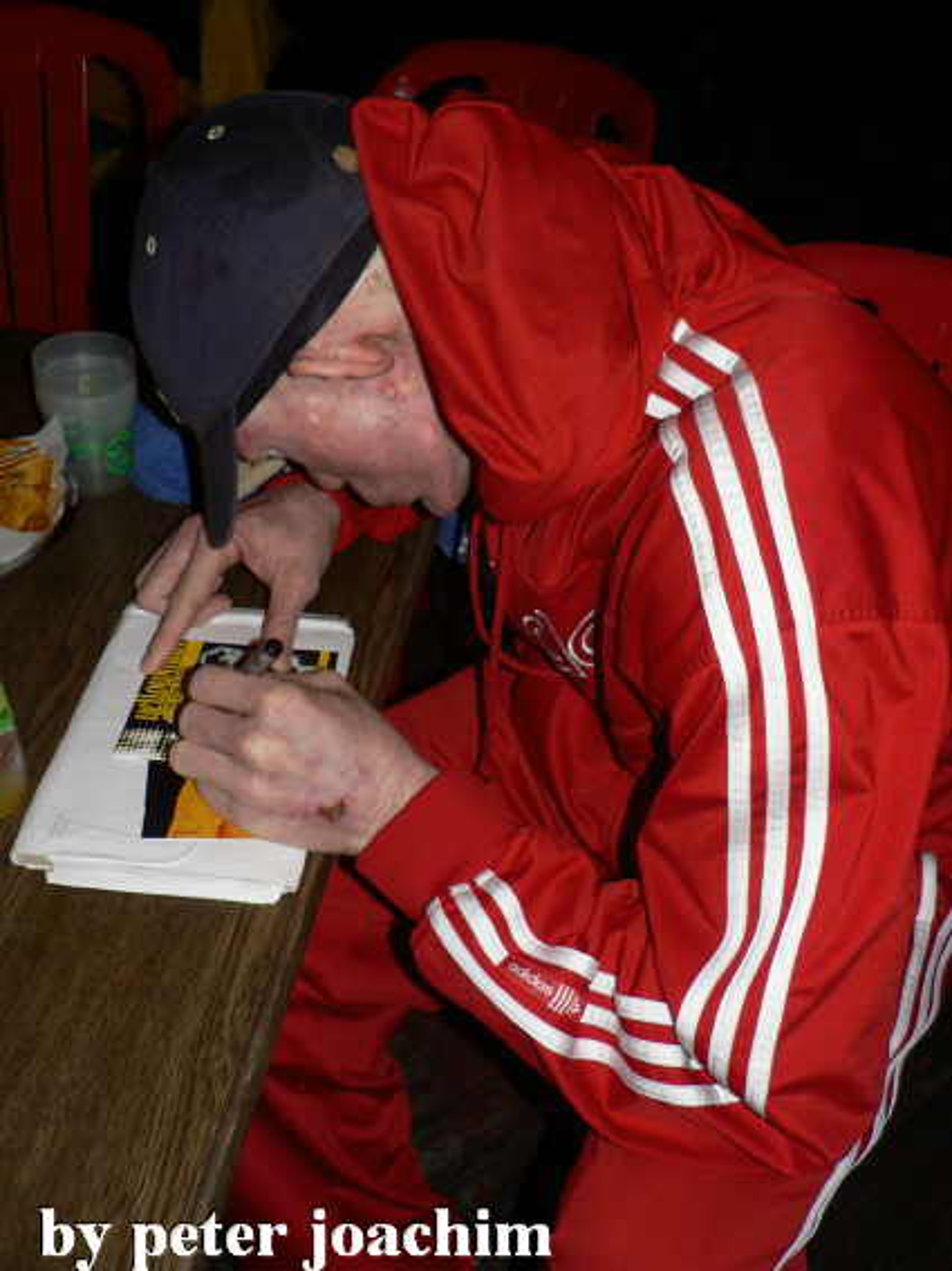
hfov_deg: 40.7
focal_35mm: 35
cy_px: 636
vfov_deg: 52.6
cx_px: 476
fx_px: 1284
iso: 100
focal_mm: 6
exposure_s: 1/60
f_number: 2.8
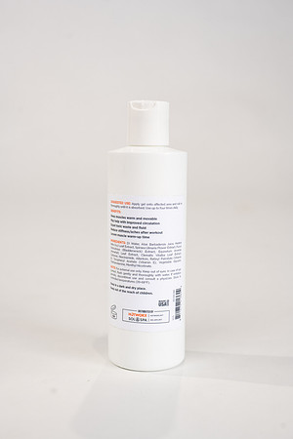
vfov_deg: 39.6
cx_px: 146
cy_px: 220
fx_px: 610
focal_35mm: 50
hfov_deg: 27.0
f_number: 5.6
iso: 200
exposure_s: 1/125
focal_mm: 50
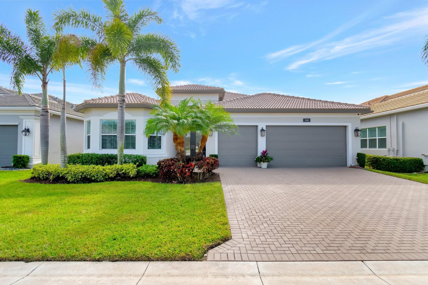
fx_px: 214
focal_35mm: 18
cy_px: 142
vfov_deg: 67.4
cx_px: 214
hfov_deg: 90.0
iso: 1000
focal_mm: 12
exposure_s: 1/1600
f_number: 8
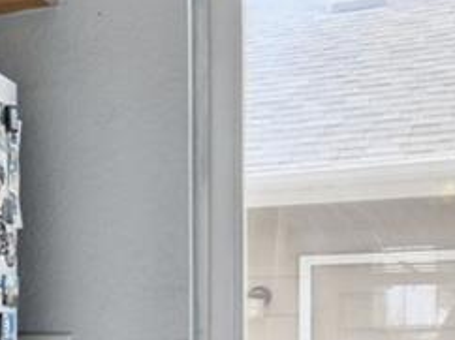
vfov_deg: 16.1
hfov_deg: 17.3
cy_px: 379
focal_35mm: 89
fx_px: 1169
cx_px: -399
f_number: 11
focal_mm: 14
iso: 400
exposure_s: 1/20
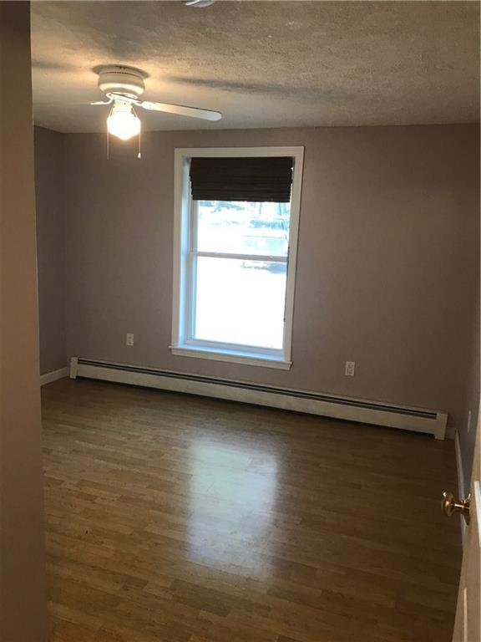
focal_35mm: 28
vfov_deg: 63.4
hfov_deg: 49.7
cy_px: 321
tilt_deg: -9.9
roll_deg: -4.1
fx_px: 519
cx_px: 240
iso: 40
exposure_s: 1/30
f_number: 1.8
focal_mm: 3.99
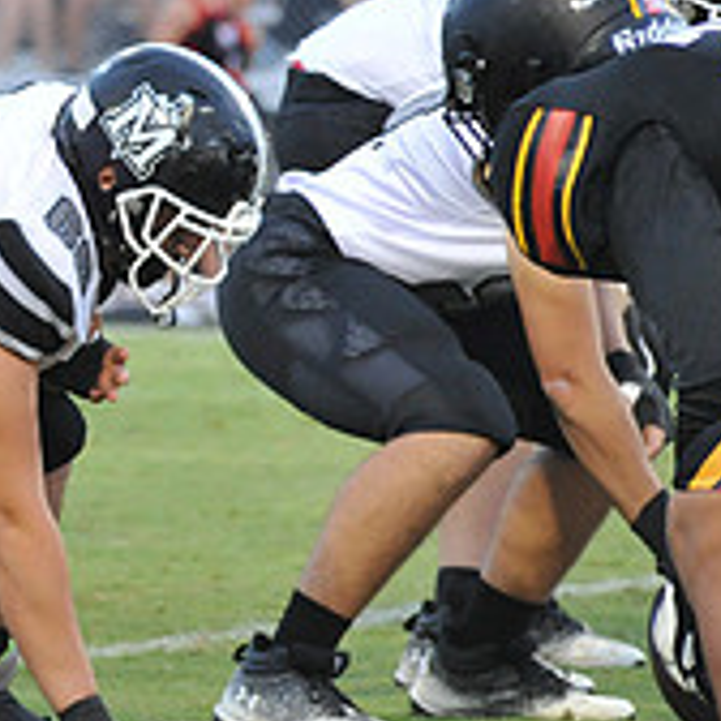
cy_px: 159
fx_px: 13856
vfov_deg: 3.0
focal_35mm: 588
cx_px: -481
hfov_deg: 3.0
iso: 4000
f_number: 5.6
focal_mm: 200
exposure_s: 1/250
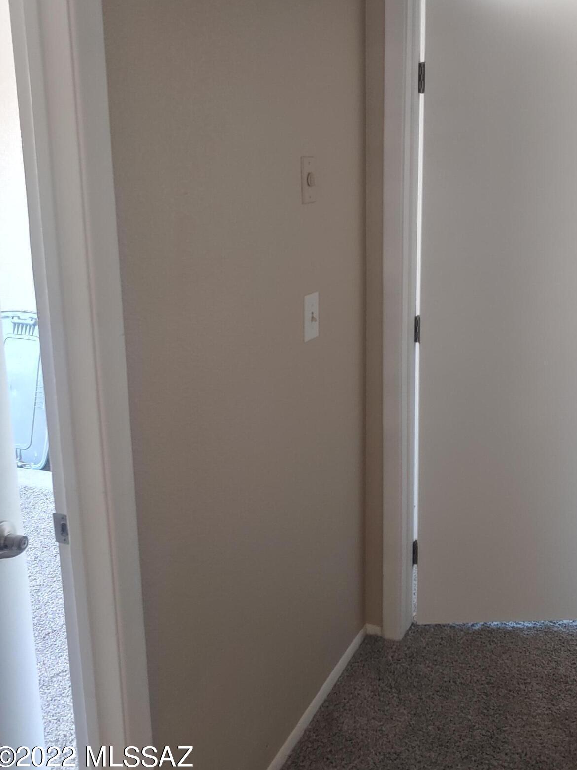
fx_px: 711
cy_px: 309
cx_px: 362
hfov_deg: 43.8
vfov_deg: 56.4
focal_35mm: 32
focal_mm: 4.23
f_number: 1.5
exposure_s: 1/40
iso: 200
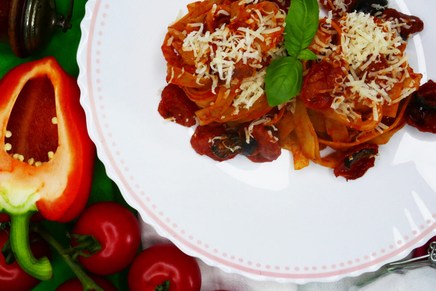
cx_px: 218
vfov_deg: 33.4
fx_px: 484
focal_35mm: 40
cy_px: 146
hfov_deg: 48.5
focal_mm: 14.6
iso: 1600
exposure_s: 1/60
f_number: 8
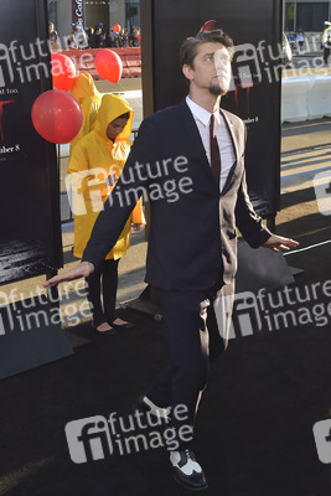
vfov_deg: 48.4
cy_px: 248
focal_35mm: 40
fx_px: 551
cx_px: 166
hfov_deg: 33.4
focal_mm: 40
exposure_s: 1/320
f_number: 6.3
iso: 500
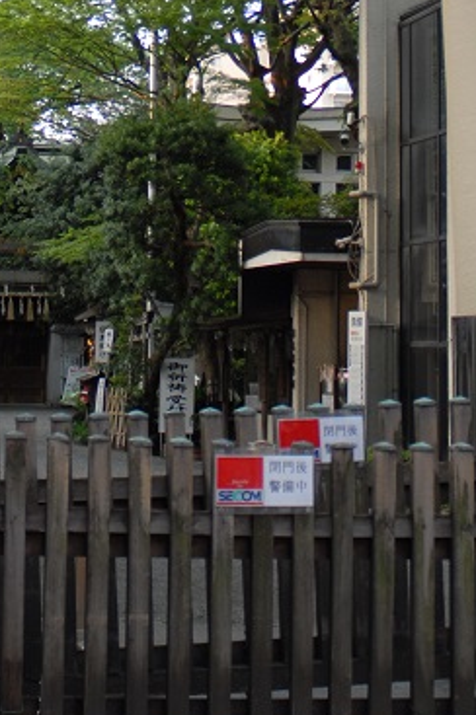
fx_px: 2205
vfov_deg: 17.6
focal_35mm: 111
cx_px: 64
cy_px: -123
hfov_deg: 12.2
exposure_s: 1/100
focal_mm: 28
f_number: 5
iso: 200
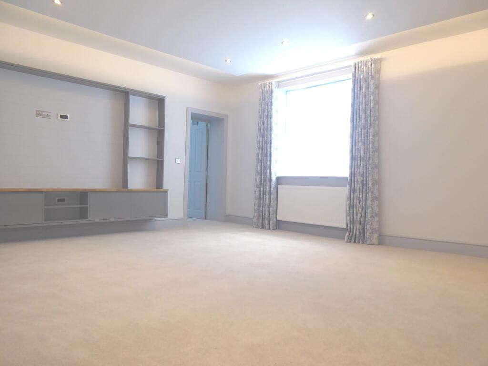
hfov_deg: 69.4
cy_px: 183
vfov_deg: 54.9
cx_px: 244
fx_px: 352
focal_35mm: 25
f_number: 3.3
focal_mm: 4.3
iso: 200
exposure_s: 1/60
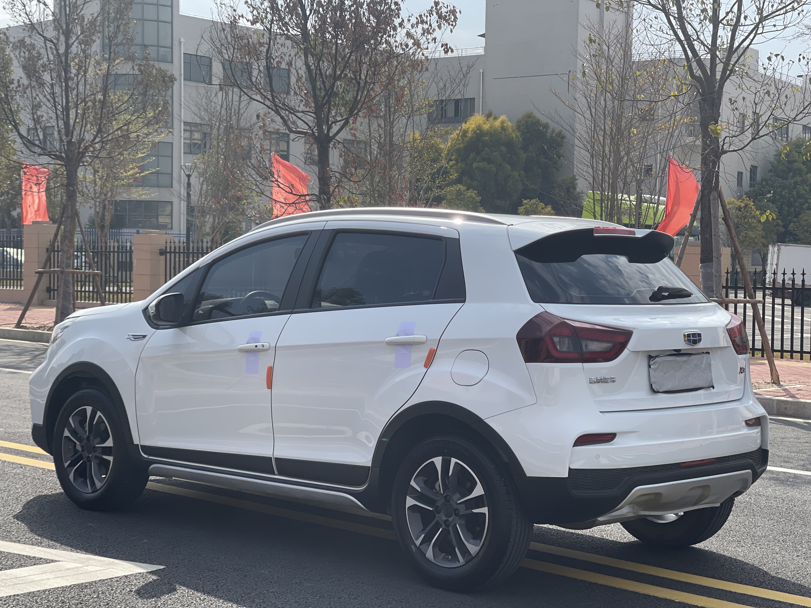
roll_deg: -1.2
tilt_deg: -2.5
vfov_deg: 22.9
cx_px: 406
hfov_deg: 30.3
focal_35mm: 64
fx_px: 1499
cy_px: 304
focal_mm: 7.5
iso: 32
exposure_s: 1/1727
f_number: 2.2
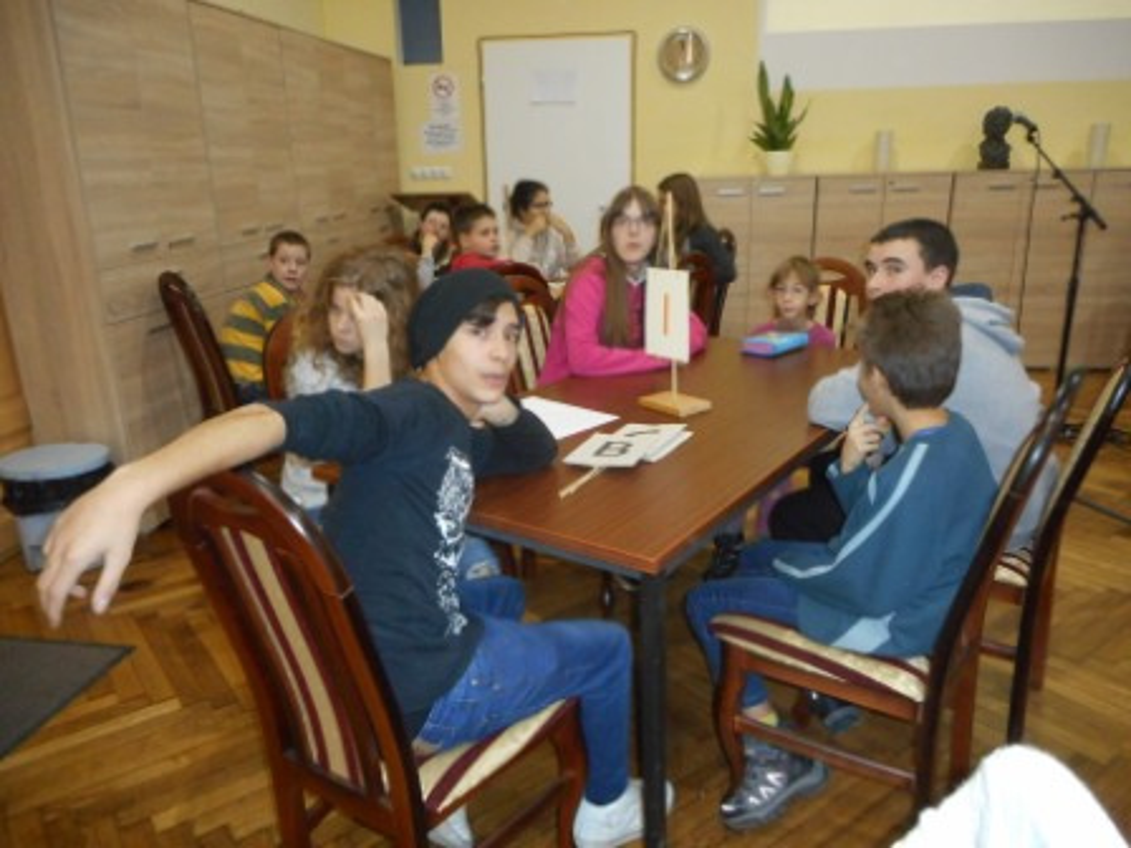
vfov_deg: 54.9
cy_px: 424
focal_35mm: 25
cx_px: 566
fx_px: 817
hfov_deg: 69.4
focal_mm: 4.5
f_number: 3.7
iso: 450
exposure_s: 1/25
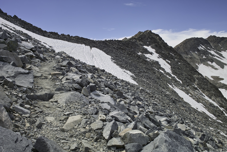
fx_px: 177
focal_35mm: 28
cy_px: 76
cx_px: 114
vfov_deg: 46.4
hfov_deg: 65.5
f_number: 7.1
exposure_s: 1/125
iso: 100
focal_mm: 16.6
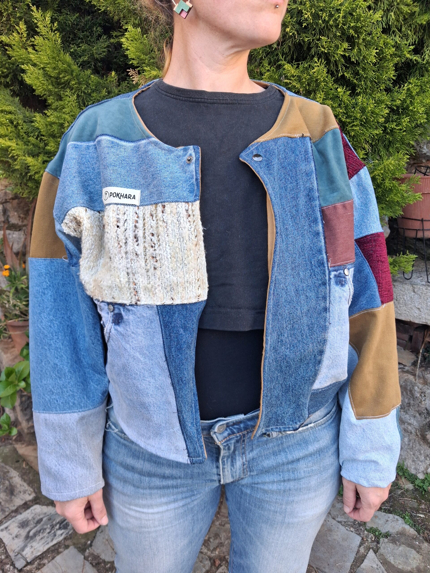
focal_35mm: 27
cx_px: 215
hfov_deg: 51.4
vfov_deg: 65.3
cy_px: 286
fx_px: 447
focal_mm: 4
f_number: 1.8
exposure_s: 1/120
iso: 80
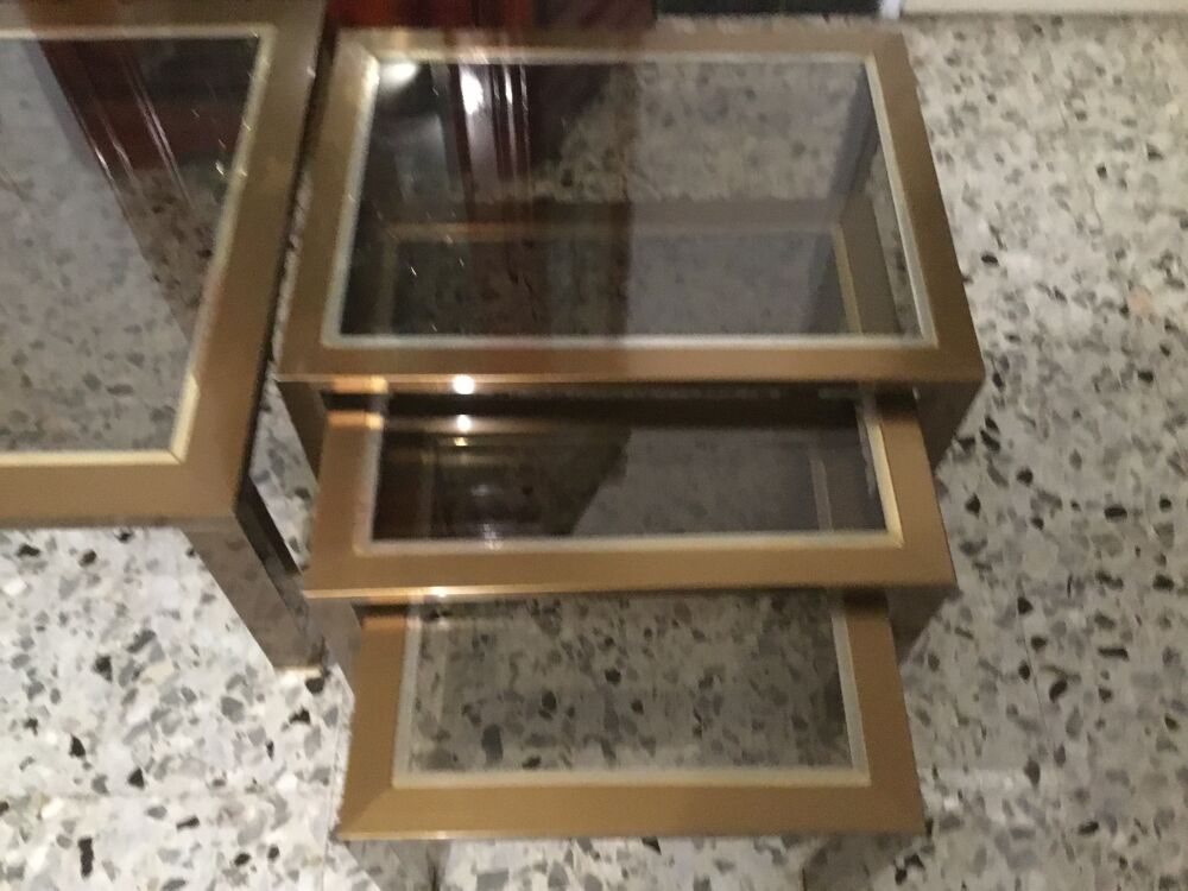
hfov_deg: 58.4
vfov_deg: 45.4
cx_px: 594
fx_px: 1064
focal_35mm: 31
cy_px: 446
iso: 640
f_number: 2.4
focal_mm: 3.3
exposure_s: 1/17
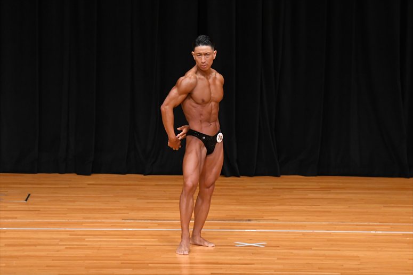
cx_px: 206
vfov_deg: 5.4
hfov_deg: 8.1
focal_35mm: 255
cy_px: 138
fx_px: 2924
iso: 3200
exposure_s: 1/400
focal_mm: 170
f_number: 5.6
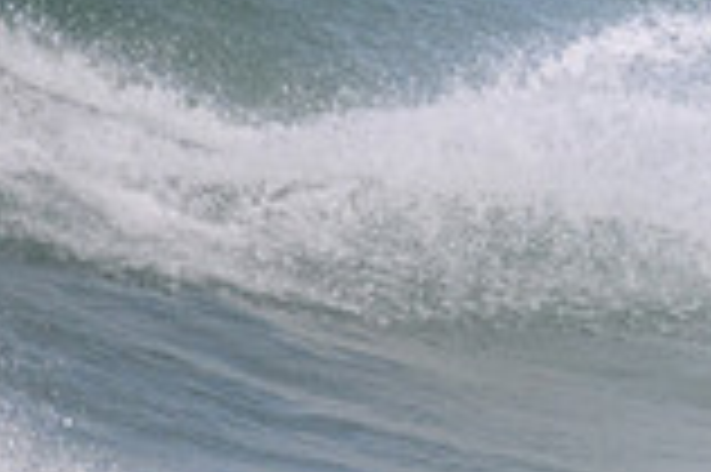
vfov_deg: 0.5
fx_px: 58043
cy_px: 7
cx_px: 1174
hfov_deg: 0.7
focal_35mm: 2942
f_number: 11
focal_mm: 800
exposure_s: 1/2000
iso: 1100
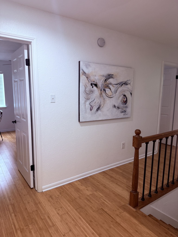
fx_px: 165
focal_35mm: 24
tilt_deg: -8.8
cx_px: 89
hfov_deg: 56.8
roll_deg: -1.6
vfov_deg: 71.6
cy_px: 118
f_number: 1.78
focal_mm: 6.76
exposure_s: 1/60
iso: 200
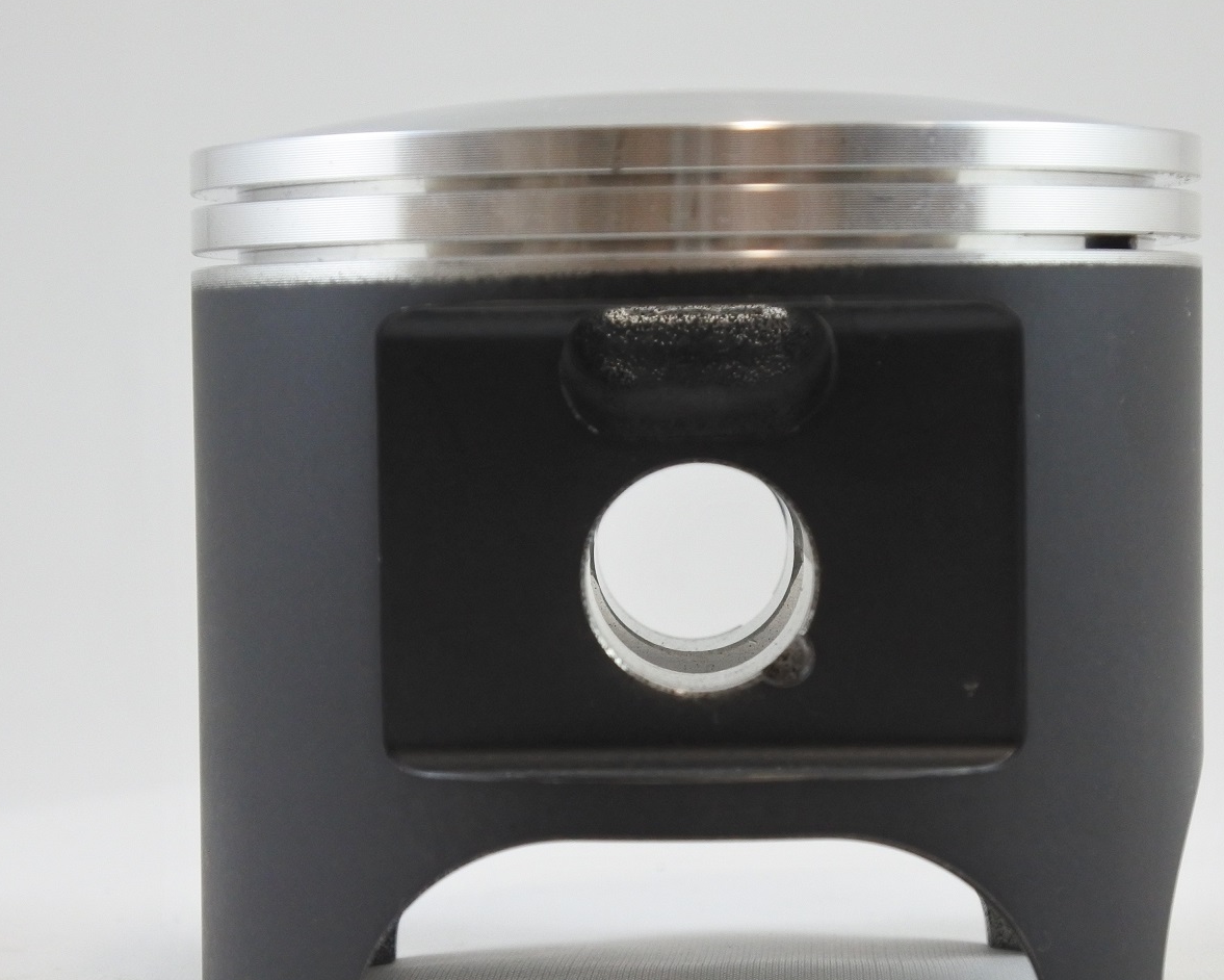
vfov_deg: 16.4
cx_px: 704
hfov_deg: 20.4
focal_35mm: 94
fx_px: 3406
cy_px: 546
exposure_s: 1/125
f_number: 5
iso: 720
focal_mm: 24
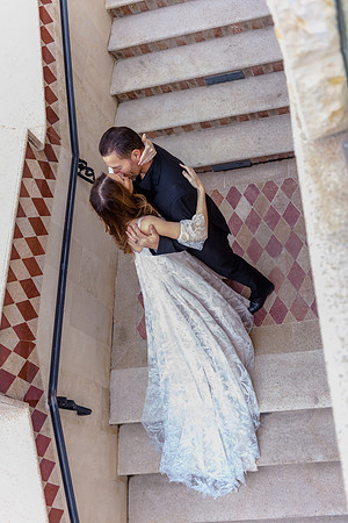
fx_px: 551
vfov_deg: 50.7
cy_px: 262
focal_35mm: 38
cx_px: 174
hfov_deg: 35.1
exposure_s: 1/160
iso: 400
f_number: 2.8
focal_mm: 38
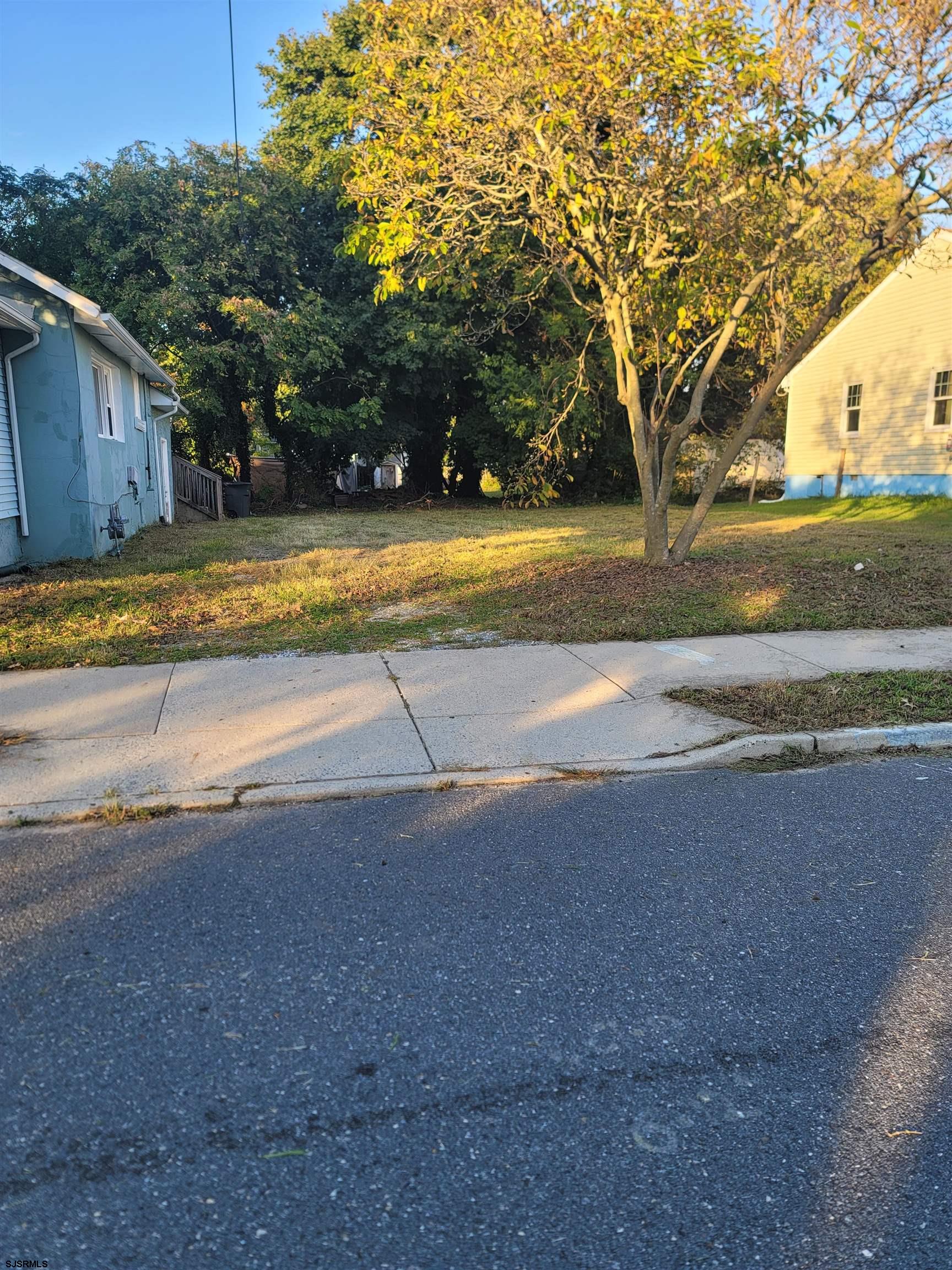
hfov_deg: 54.9
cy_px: 635
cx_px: 476
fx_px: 917
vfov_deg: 69.4
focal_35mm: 25
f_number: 1.8
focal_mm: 7
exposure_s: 1/134
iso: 20
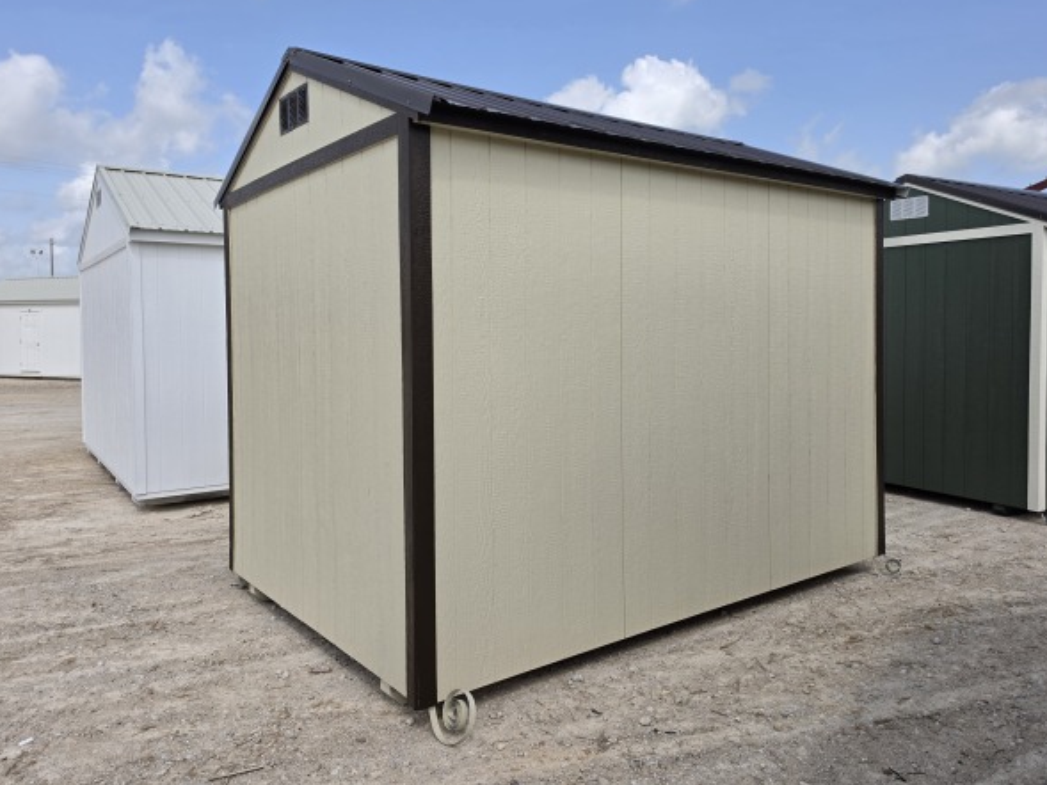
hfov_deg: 69.4
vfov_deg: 54.8
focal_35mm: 25
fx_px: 756
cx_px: 503
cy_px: 361
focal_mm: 6.5
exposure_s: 1/7939
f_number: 1.4
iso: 64
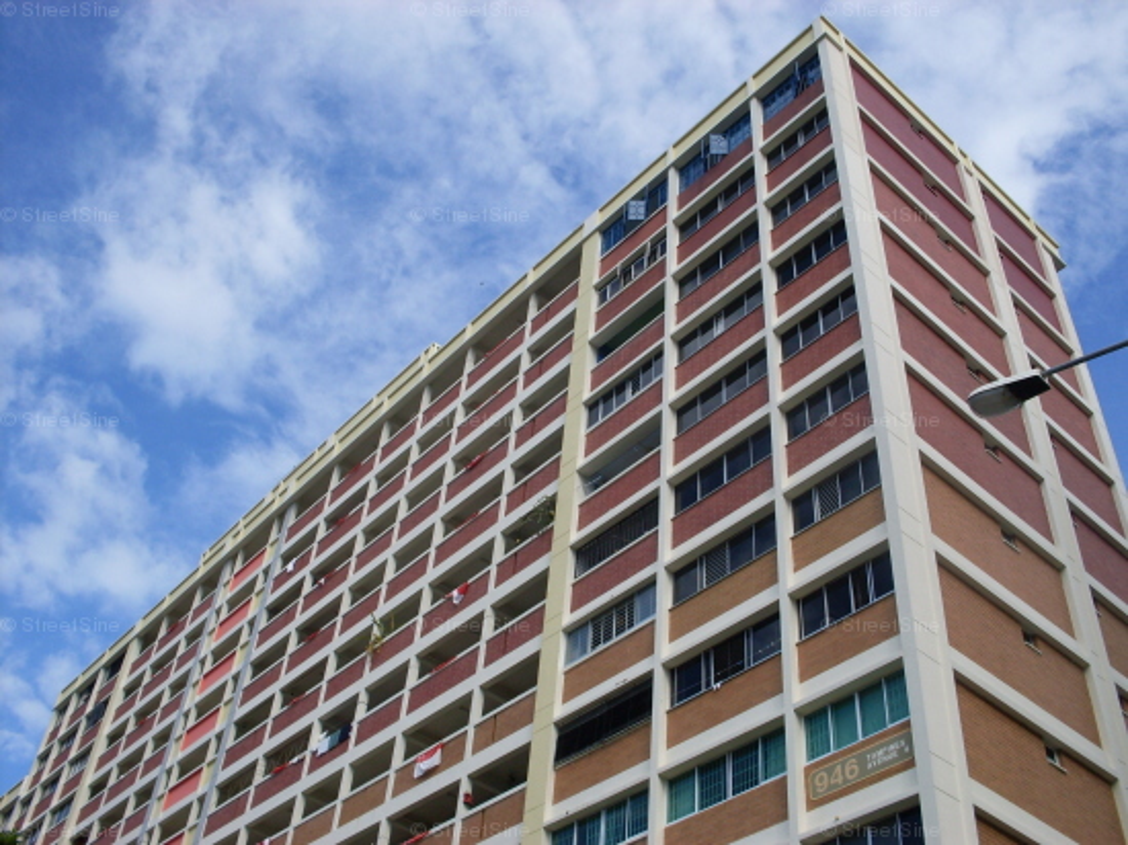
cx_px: 564
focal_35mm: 38
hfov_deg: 49.0
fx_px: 1238
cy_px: 422
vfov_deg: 37.7
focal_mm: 6.3
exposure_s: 1/180
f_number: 8.4
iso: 80
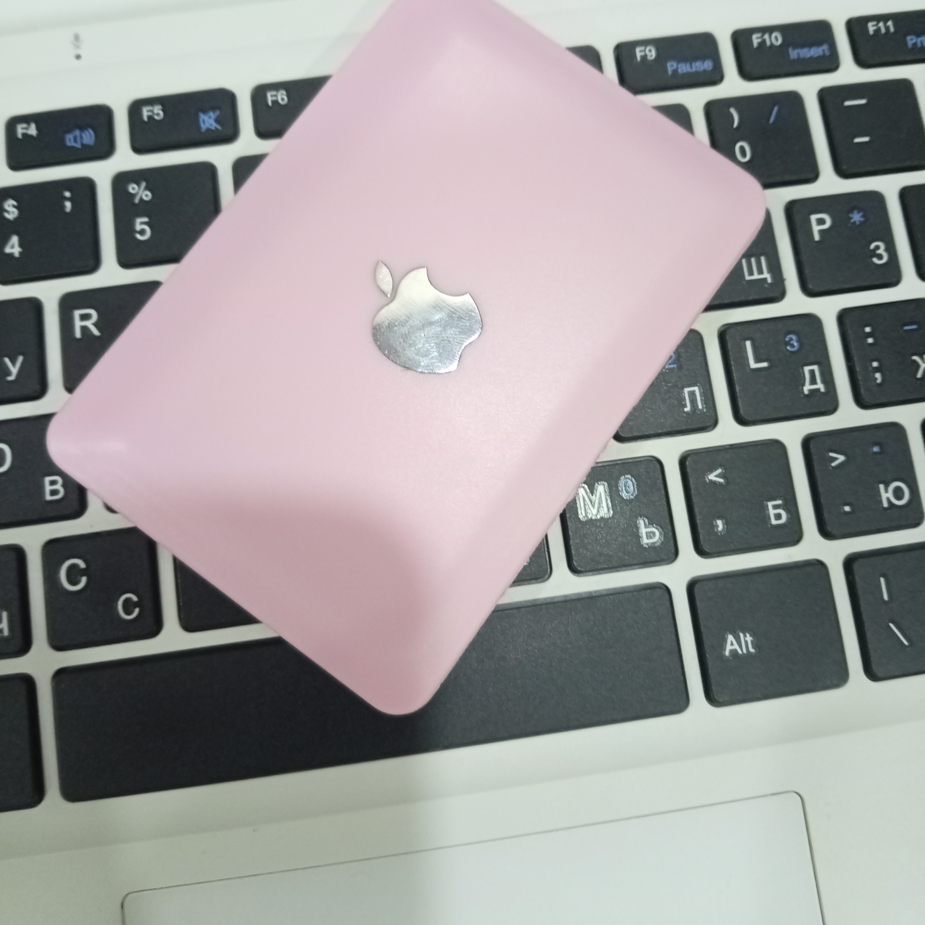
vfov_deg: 53.7
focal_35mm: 30
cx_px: 461
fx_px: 907
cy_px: 375
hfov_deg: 54.0
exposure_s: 1/25
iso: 632
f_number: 1.8
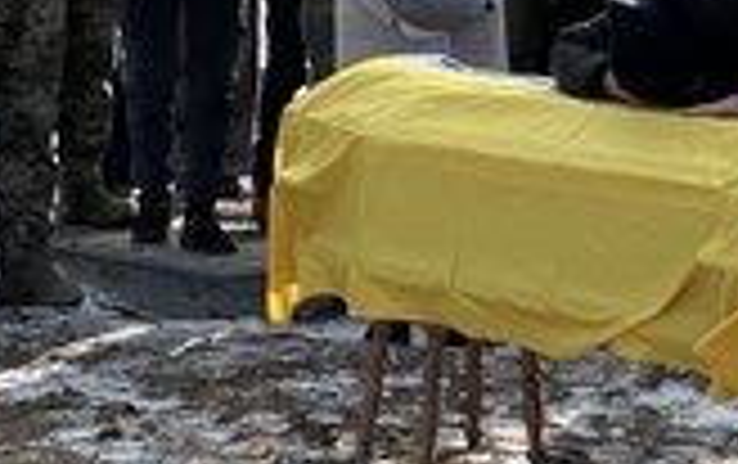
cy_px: 27
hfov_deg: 10.5
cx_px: 549
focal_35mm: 199
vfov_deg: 6.6
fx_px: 4008
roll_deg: -0.2
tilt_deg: -2.4
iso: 32
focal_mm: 9
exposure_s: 1/1575
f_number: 2.8
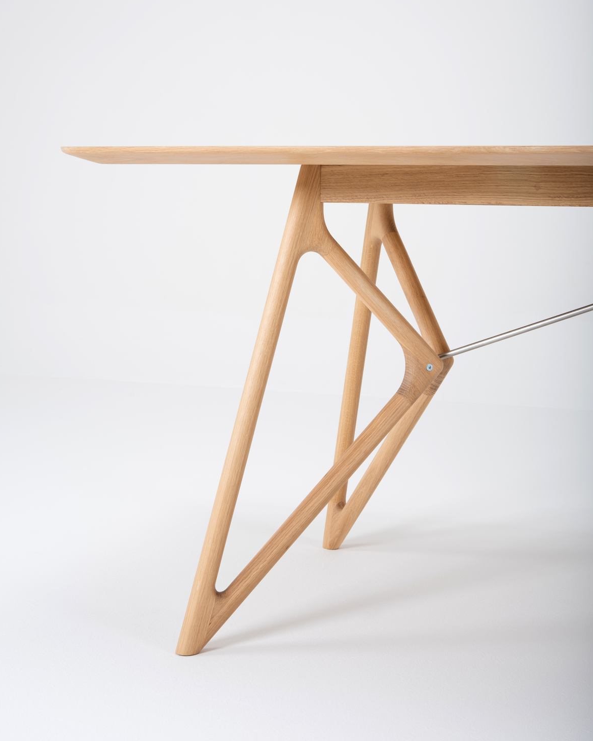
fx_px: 1492
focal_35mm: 68
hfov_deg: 22.5
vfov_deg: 27.9
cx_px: 297
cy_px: 305
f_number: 11
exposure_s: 1/250
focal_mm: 60
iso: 64
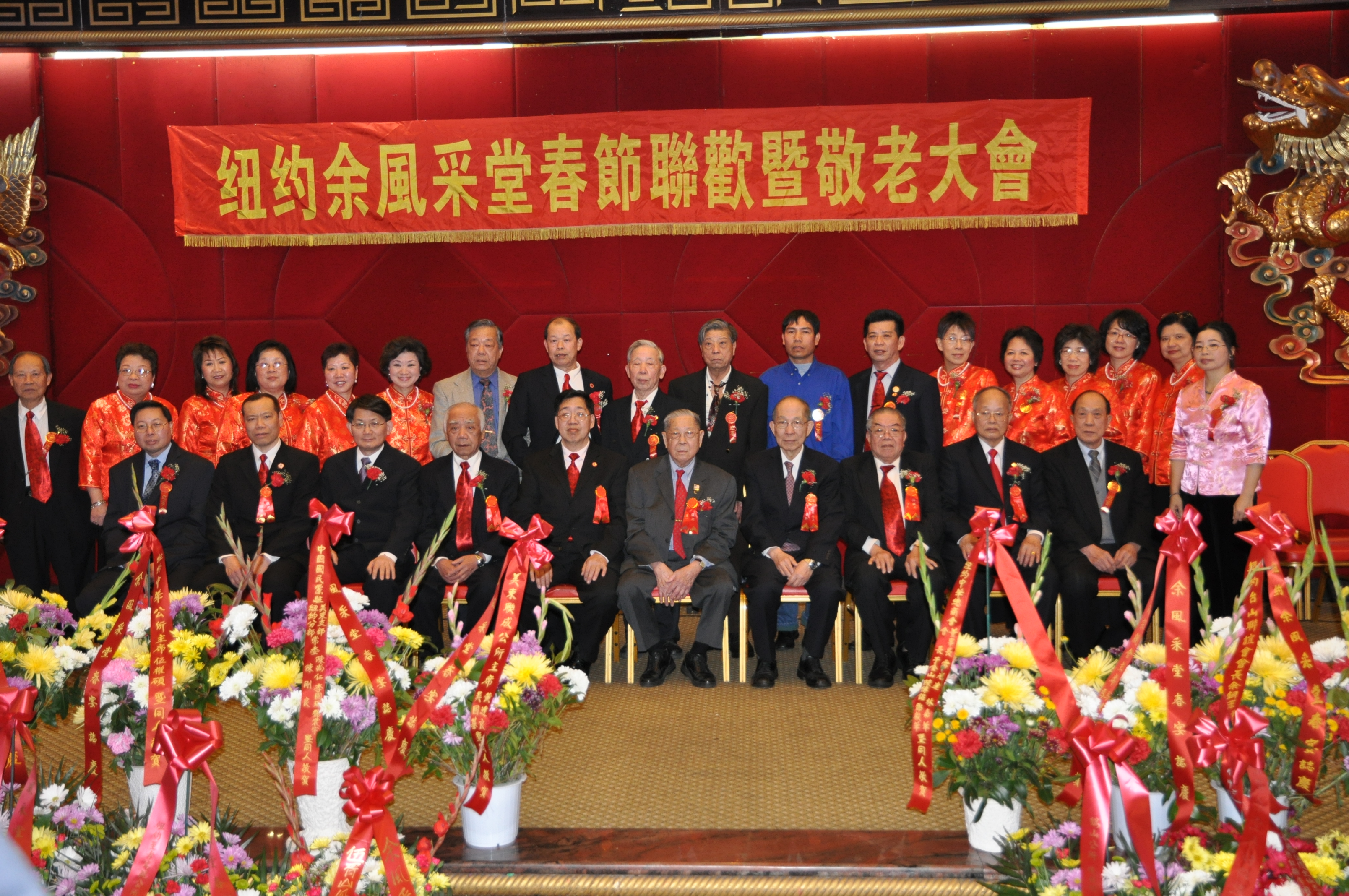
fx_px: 1403
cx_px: 674
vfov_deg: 35.4
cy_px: 448
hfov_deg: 51.3
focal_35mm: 38
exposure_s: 1/60
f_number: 4
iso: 800
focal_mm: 25
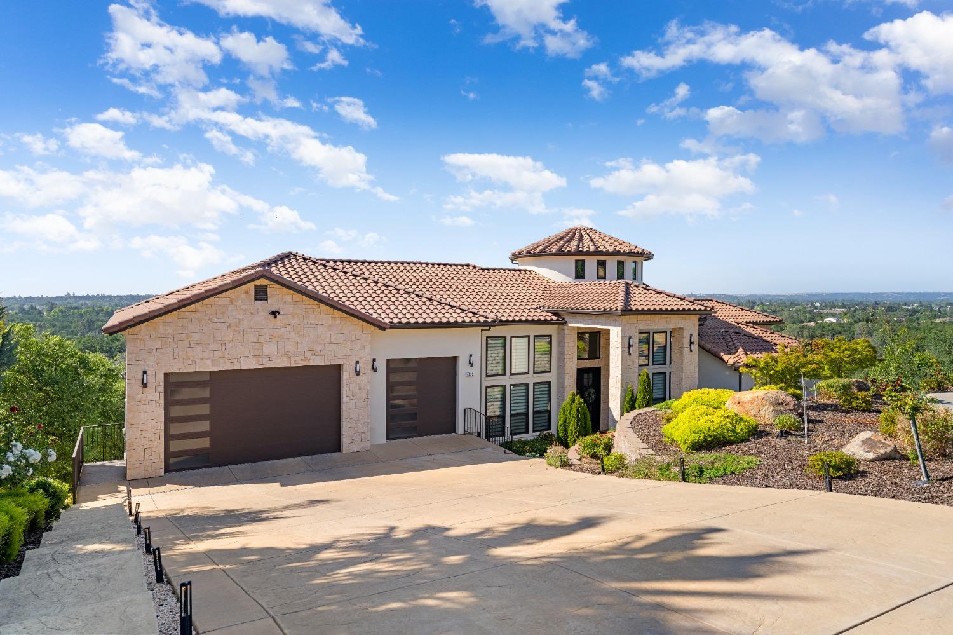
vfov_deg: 57.2
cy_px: 318
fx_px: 582
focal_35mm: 22
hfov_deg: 78.6
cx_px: 476
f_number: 7.1
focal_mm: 22
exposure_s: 1/160
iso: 250
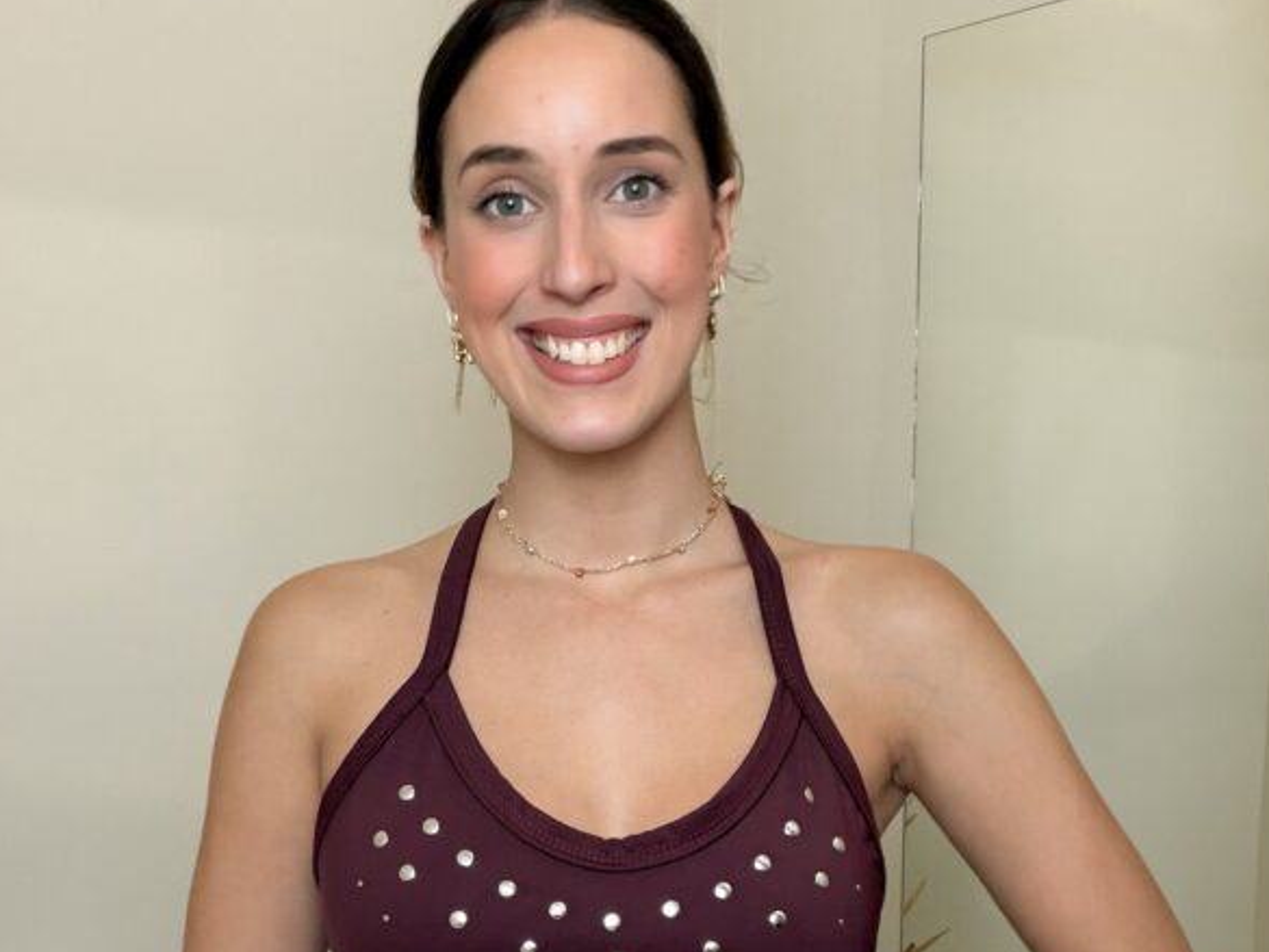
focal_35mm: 41
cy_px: 729
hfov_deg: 45.8
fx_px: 1503
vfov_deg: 34.3
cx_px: 631
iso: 125
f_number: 1.9
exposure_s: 1/60
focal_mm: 2.71
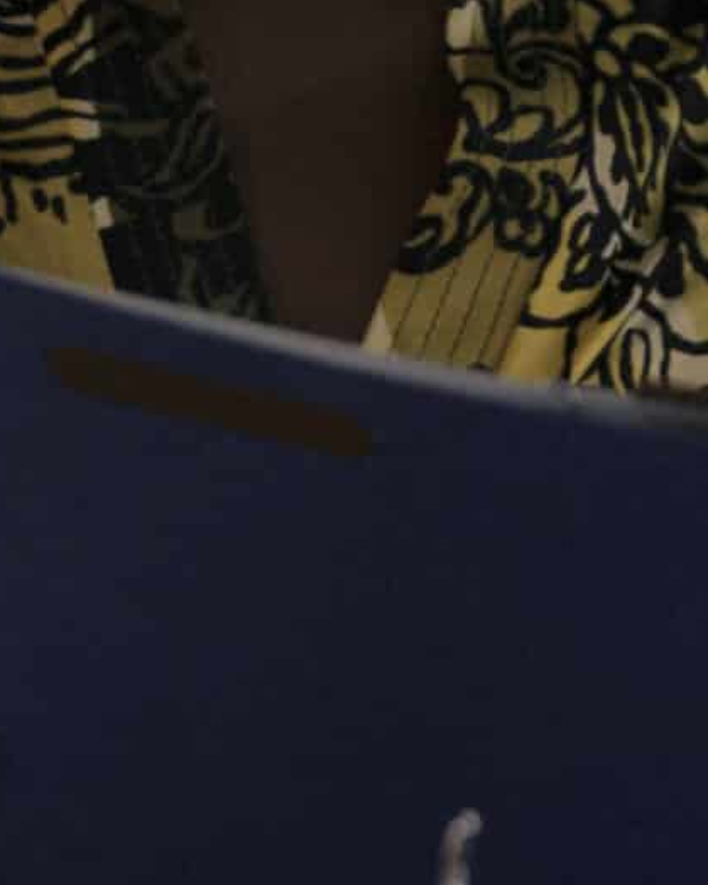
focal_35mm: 614
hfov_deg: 2.5
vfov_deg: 3.1
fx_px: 16087
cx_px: 331
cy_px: -183
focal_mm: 134
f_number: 3.5
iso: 3200
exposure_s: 1/200
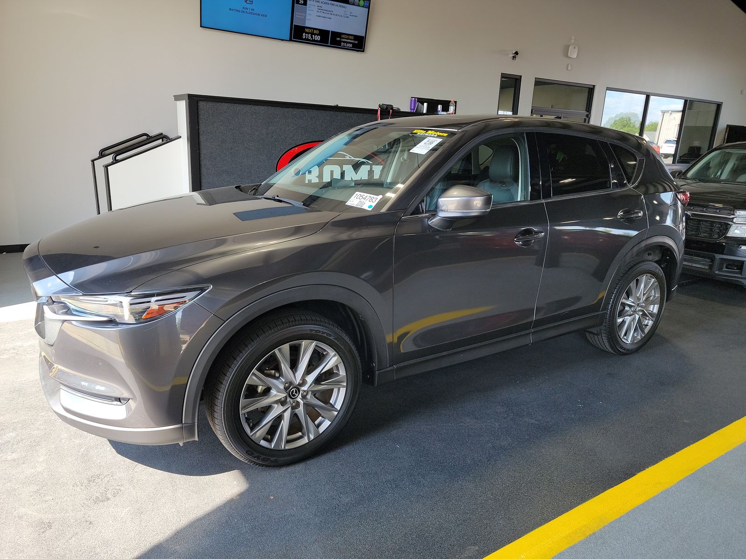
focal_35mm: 24
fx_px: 517
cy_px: 280
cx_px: 373
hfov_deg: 71.6
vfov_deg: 56.8
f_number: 1.8
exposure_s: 1/59
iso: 50
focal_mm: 6.7
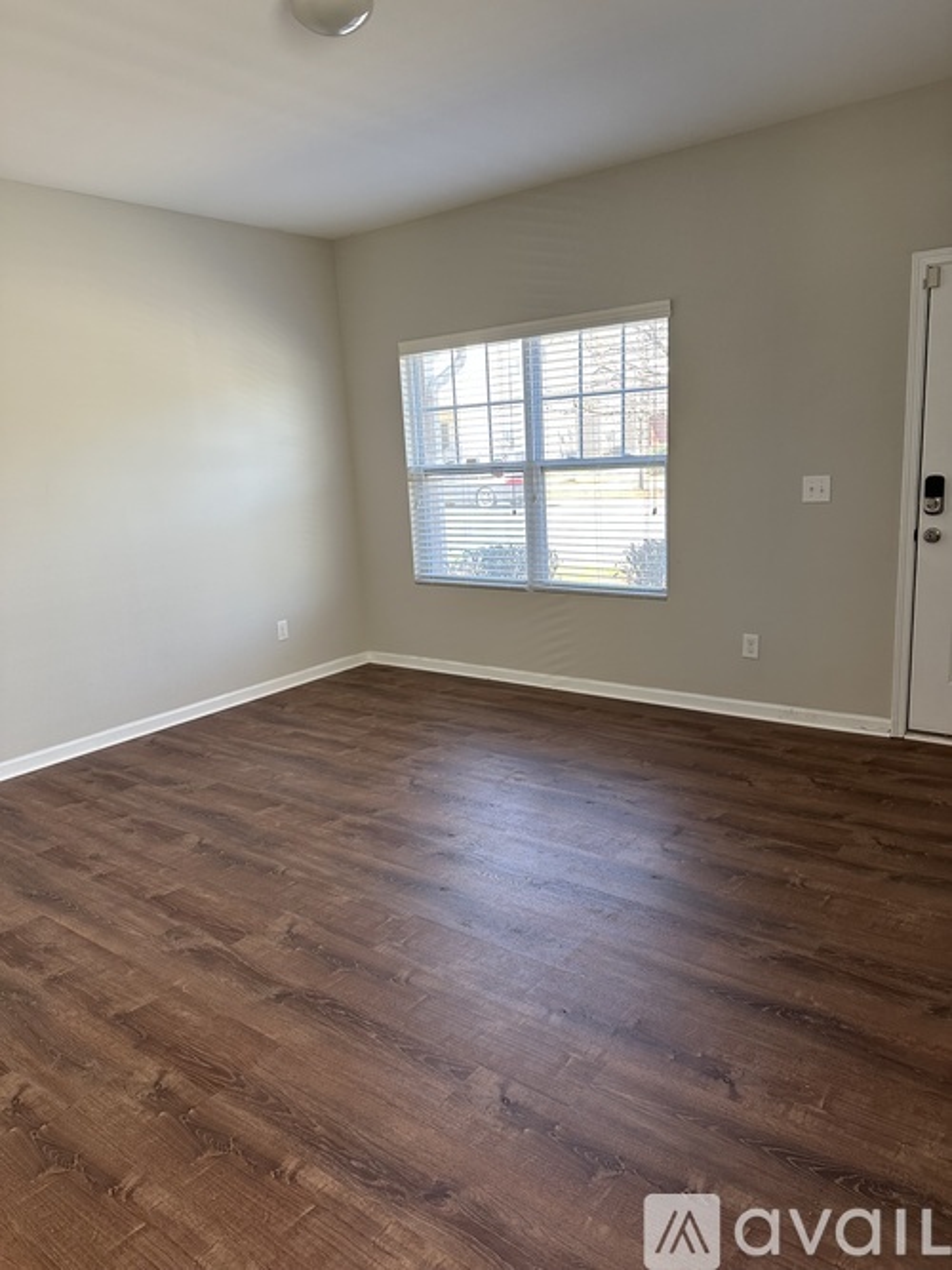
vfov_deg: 71.6
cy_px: 635
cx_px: 476
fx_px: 880
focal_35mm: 24
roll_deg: +3.3
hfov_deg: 56.8
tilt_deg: -11.6
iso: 160
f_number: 1.78
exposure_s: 1/120
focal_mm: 6.86
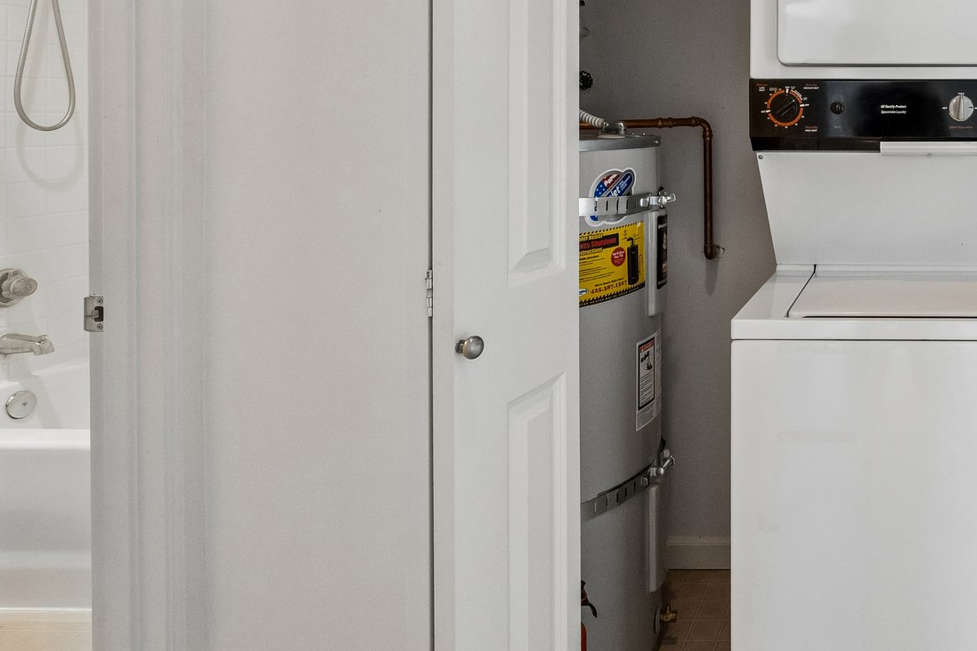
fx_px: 760
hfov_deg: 55.2
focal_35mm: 28
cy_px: 138
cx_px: 910
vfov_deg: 44.3
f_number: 9
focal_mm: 10
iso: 800
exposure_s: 1/30
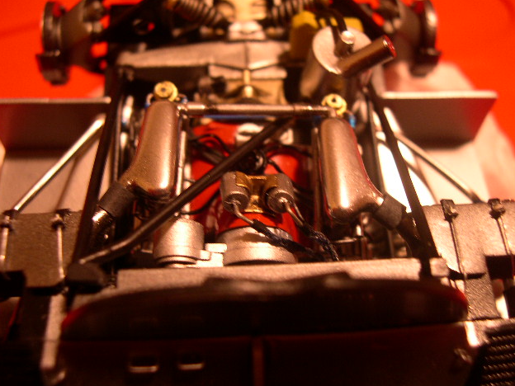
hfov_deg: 47.9
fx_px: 580
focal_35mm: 39
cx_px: 255
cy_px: 189
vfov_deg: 36.8
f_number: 2.8
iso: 100
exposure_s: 1/2.6
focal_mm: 8
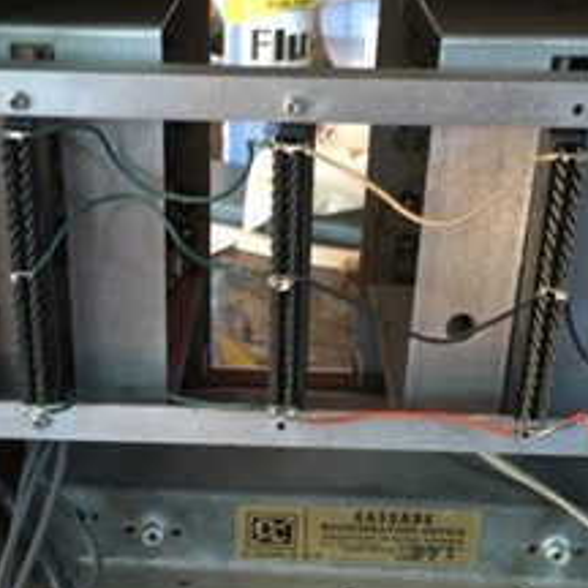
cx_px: 218
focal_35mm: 57
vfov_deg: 29.9
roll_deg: +0.2
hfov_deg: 29.9
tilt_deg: -31.7
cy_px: 365
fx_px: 1095
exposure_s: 1/15
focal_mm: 4.15
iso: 200
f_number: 2.2
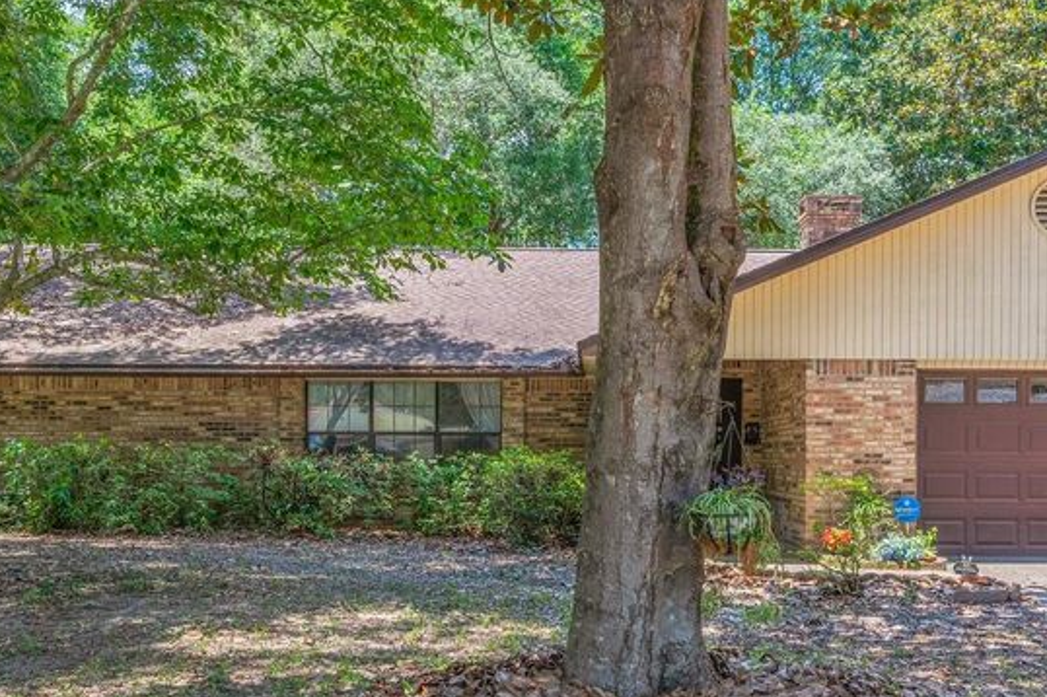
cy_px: 503
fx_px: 1163
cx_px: 613
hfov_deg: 48.3
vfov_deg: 32.9
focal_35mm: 40
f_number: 9
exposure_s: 1/80
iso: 100
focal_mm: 21
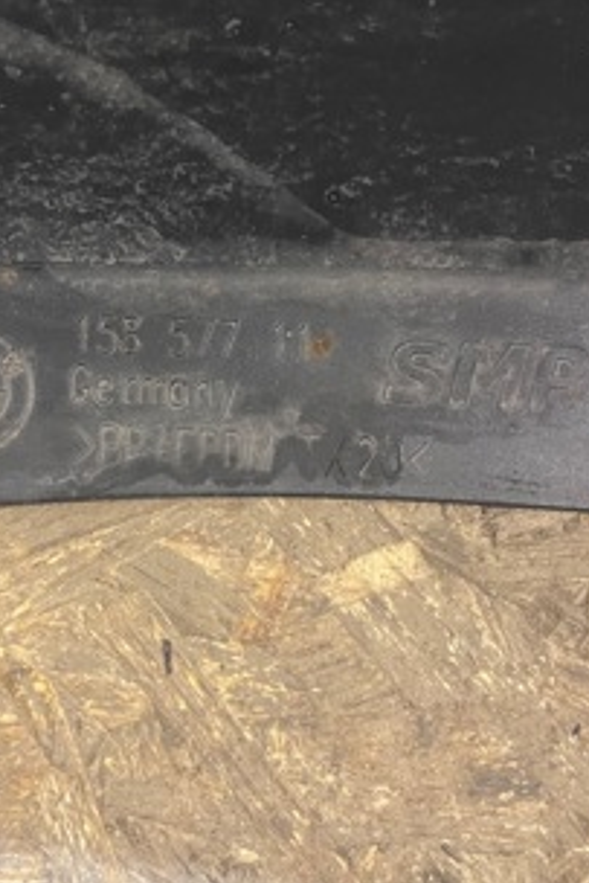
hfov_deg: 32.3
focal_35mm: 41
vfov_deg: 47.0
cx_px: 174
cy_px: 343
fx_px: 1005
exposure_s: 1/25
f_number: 1.6
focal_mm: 5.1
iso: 500
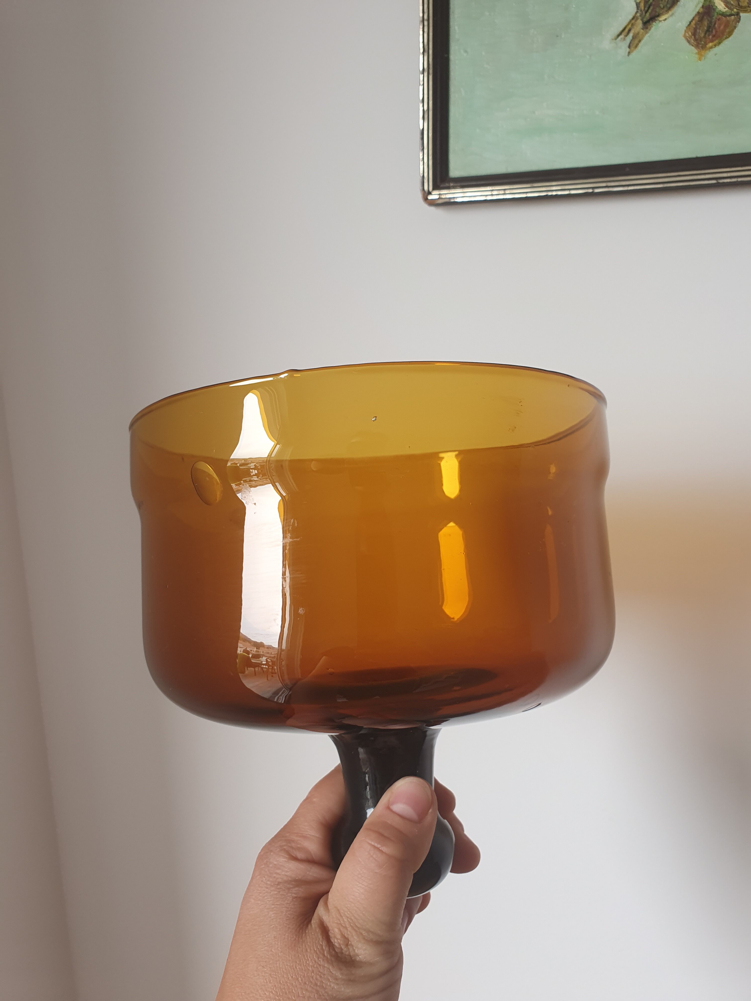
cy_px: 500
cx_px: 376
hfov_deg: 53.1
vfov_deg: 67.3
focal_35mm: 26
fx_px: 752
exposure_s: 1/100
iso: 64
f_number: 2.4
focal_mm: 4.32
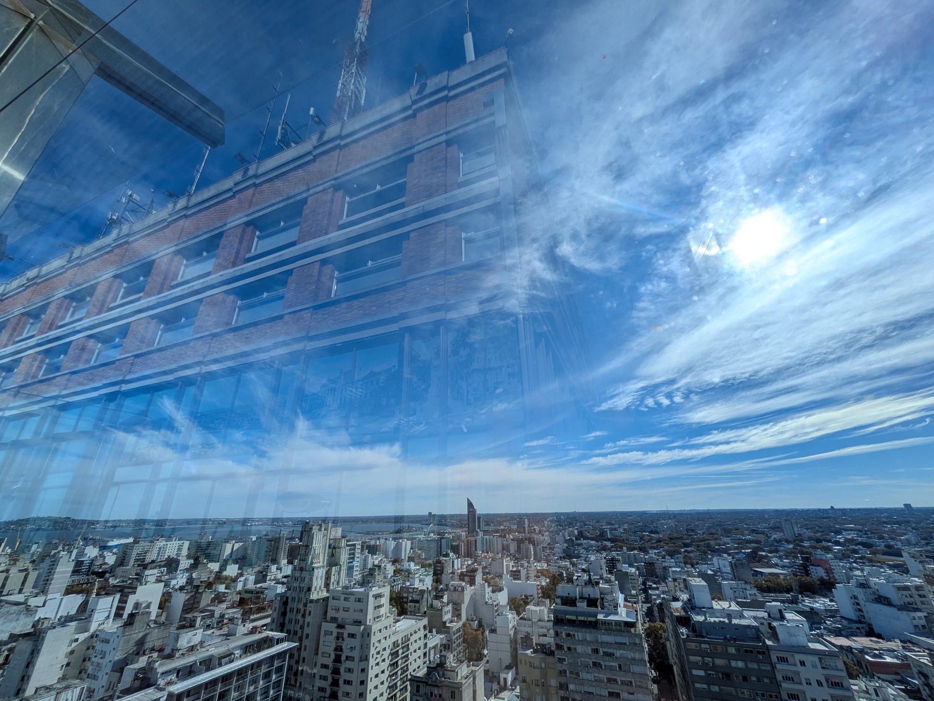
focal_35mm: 14
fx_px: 378
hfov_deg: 102.0
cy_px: 350
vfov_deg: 85.7
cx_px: 467
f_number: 2.2
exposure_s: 1/8772
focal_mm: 1.83
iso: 51
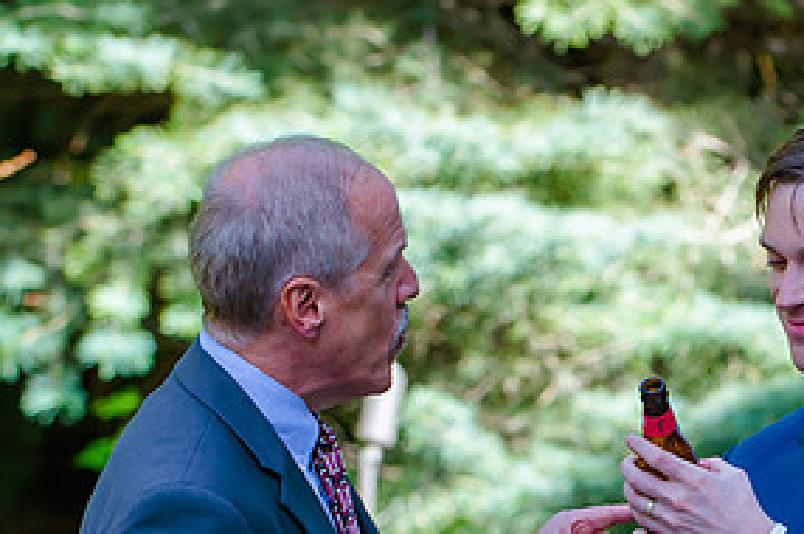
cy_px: 511
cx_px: 822
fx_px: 7183
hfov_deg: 6.4
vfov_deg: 4.3
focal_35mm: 322
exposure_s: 1/400
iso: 400
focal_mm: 120
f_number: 4.5
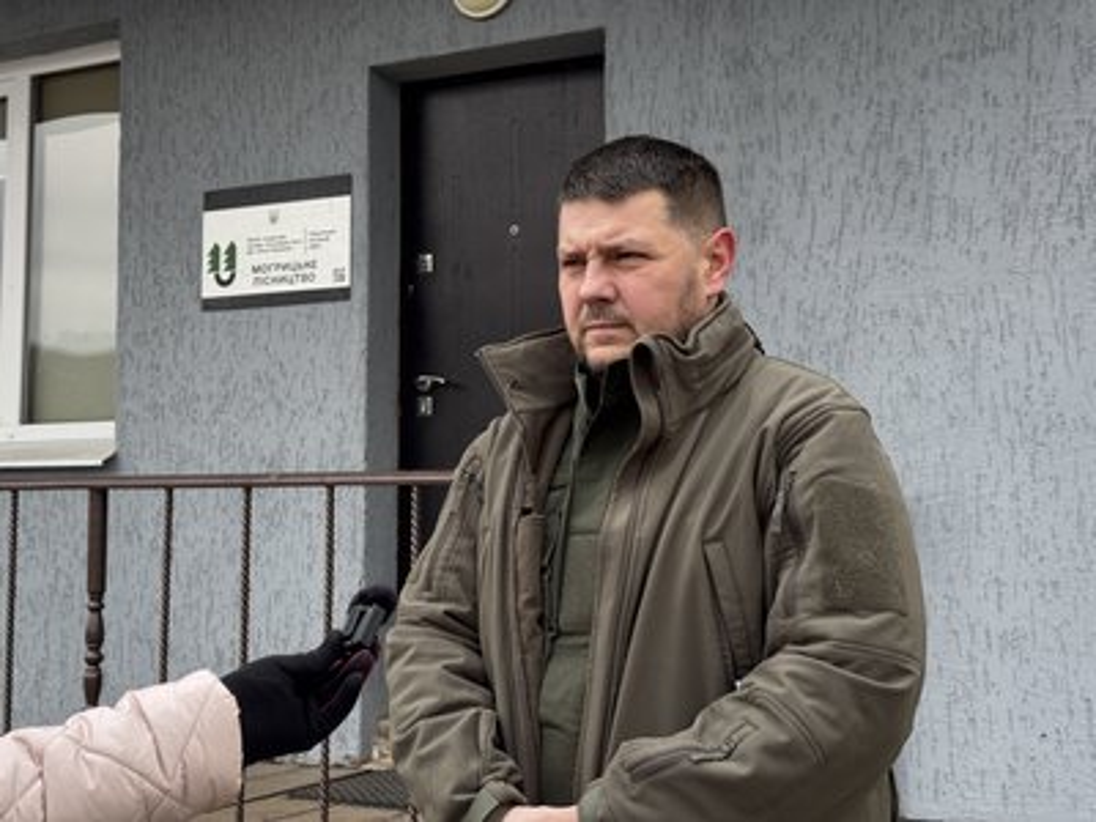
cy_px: 411
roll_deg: -0.3
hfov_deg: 39.7
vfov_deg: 30.3
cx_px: 548
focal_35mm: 48
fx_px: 1520
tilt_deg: +4.1
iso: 64
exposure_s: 1/172
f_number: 1.78
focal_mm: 6.76
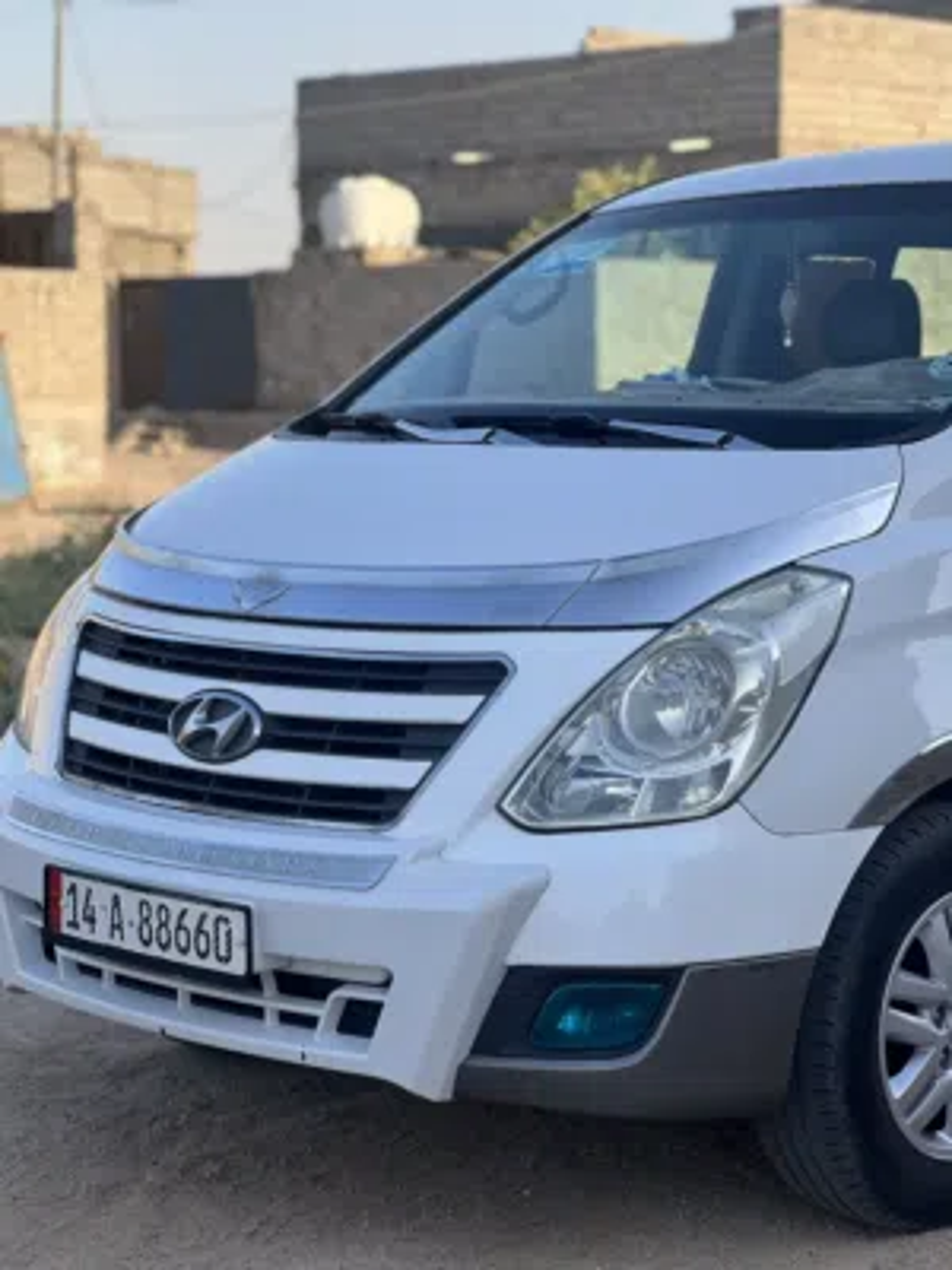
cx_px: 476
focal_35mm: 77
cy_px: 635
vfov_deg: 25.3
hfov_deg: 19.1
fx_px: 2824
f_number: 2.8
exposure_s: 1/169
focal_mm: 9
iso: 25
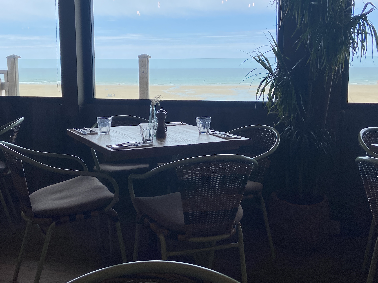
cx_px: 175
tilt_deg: -6.5
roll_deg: +0.4
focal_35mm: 43
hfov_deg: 43.8
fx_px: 470
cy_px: 124
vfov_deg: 33.6
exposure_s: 1/1272
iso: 32
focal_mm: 4.25
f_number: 1.8
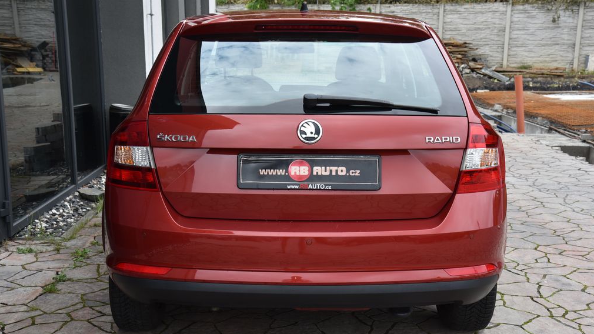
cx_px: 299
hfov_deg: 40.6
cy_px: 182
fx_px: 803
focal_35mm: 51
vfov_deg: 23.5
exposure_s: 1/320
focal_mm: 48
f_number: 9
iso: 500
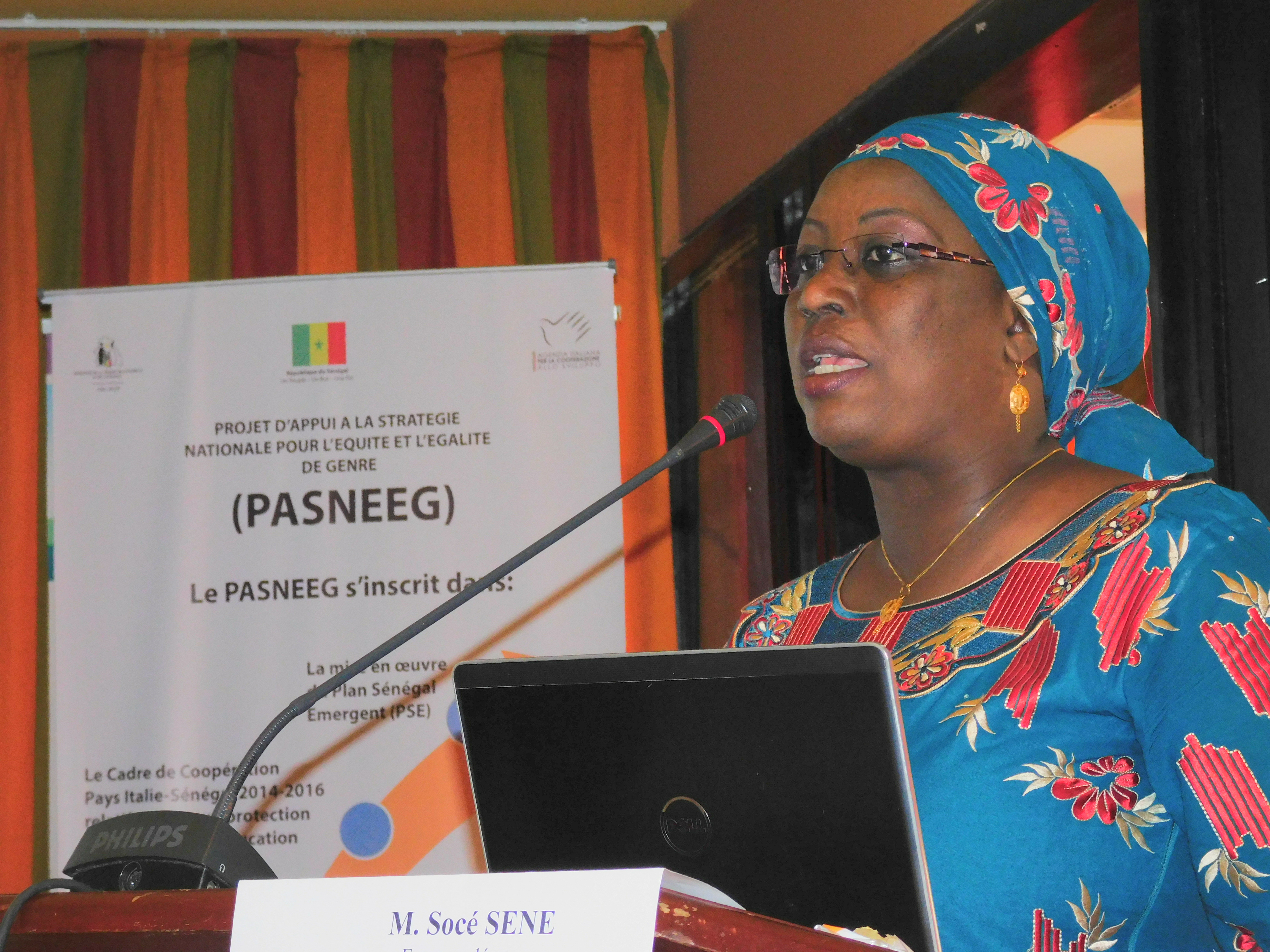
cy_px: 476
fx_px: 4219
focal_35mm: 115
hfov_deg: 17.1
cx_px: 635
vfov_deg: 12.9
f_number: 4.8
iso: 360
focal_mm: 20.3
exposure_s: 1/60
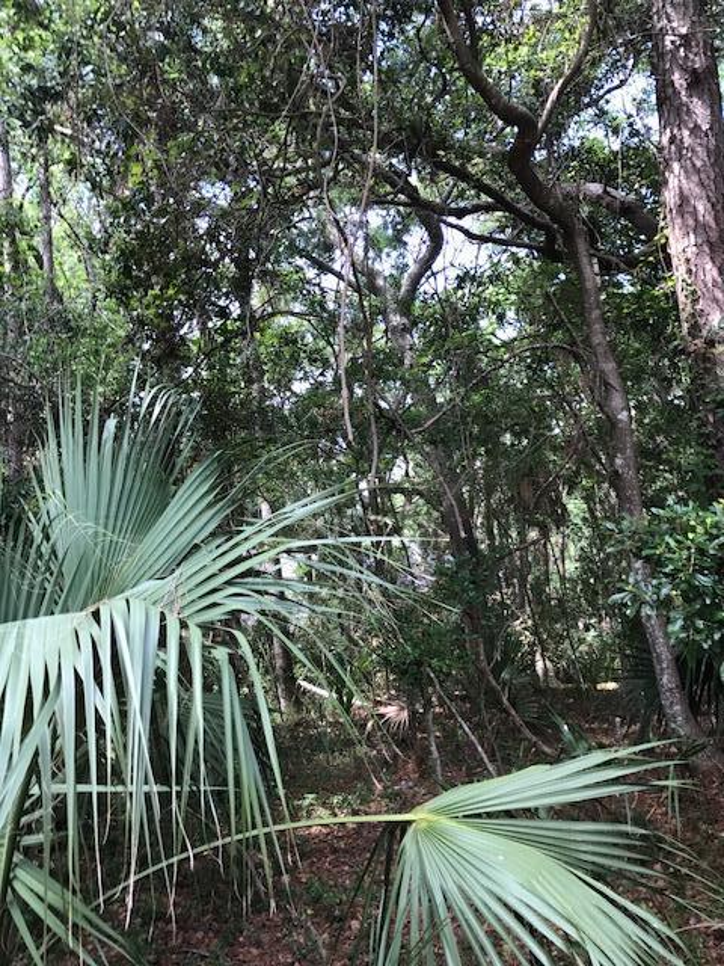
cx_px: 362
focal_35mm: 28
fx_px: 781
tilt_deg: +12.4
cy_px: 483
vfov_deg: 63.4
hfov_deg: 49.7
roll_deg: +2.6
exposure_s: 1/90
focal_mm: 3.99
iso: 20
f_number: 1.8
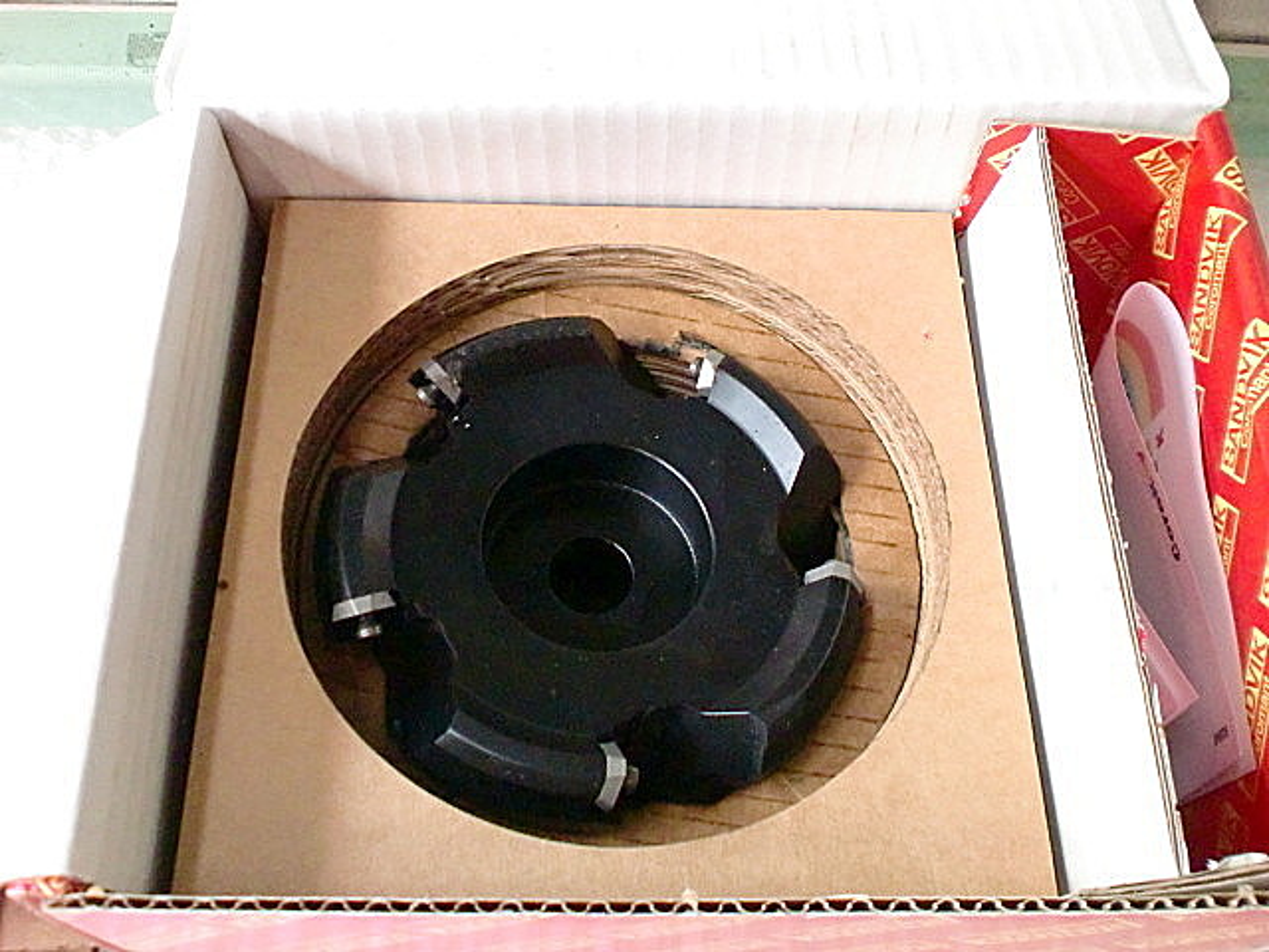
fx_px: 1283
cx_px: 634
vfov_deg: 40.7
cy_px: 476
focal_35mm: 35
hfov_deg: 52.6
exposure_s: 1/60
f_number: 3.1
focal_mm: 6.3
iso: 1000
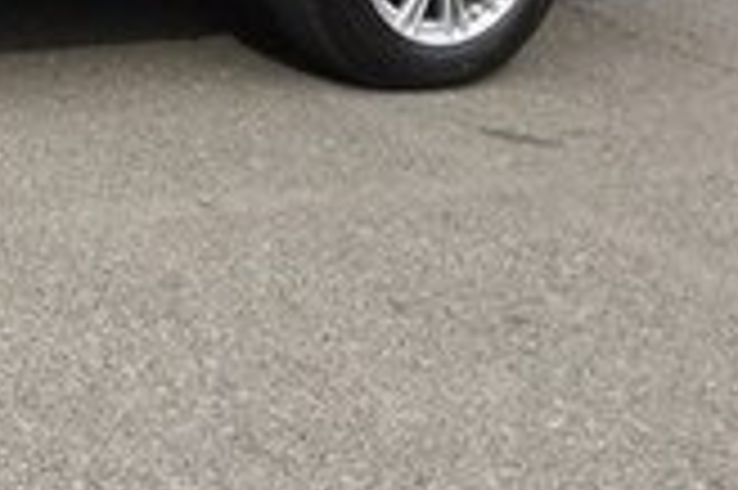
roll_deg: -2.8
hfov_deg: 14.3
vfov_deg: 10.1
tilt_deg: -8.4
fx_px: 2662
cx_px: -513
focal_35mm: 130
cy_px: -335
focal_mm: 3.3
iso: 25
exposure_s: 1/494
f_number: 2.4
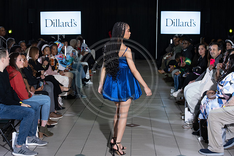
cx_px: 117
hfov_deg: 28.8
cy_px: 78
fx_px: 455
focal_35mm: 70
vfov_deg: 19.5
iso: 1250
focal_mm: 70
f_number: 5
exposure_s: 1/160
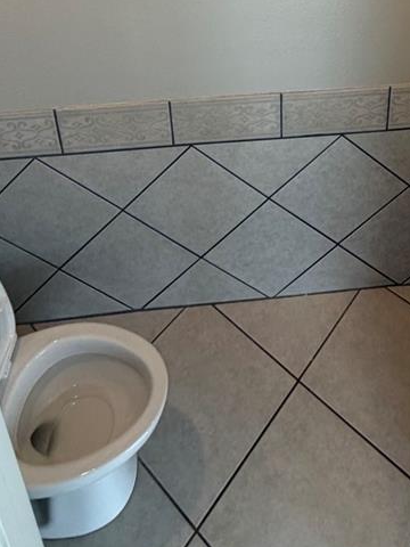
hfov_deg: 40.4
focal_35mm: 35
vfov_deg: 42.0
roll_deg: +2.7
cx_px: 255
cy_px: -51
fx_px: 553
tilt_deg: -21.7
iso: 250
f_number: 2.2
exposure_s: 1/120
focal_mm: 2.22
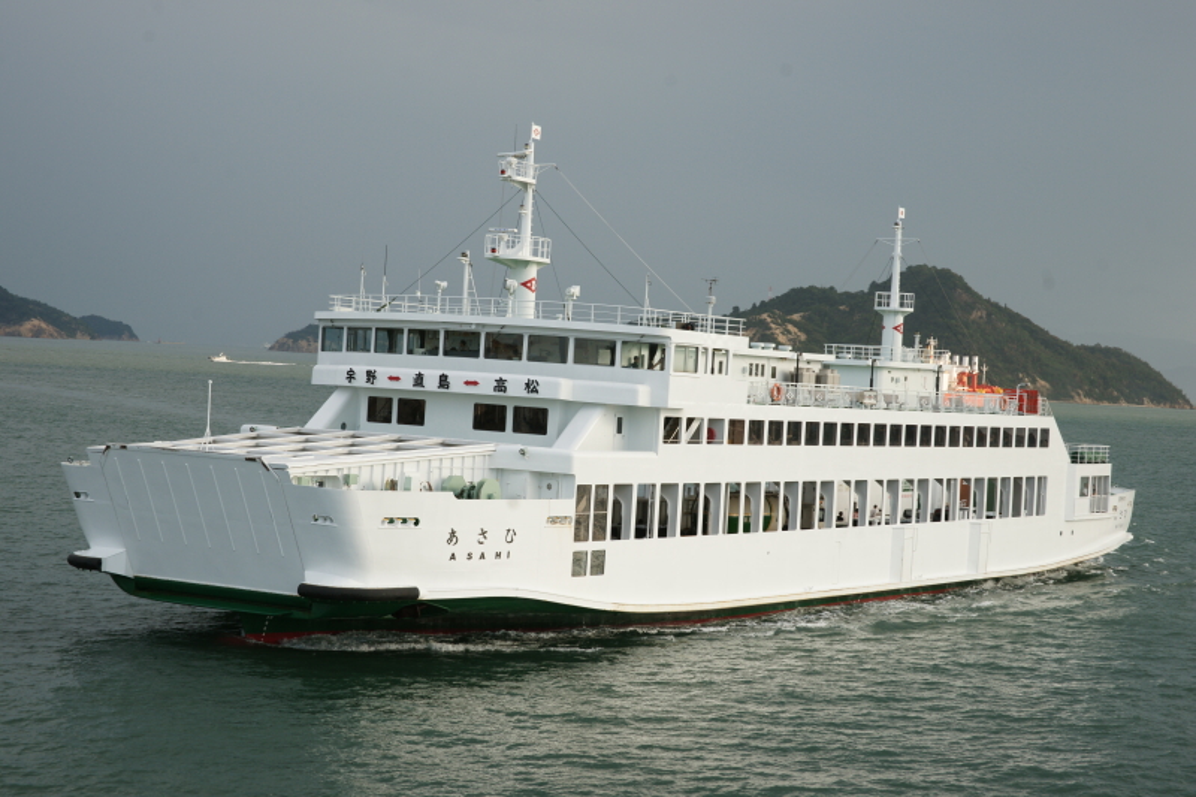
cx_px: 598
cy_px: 398
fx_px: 2325
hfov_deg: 28.8
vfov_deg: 19.4
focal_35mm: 70
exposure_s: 1/125
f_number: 8
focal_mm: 70
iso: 200
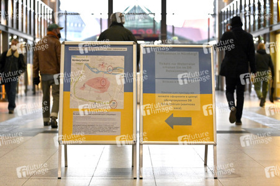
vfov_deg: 19.4
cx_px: 140
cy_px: 93
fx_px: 544
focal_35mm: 70
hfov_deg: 28.9
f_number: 2.8
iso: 2500
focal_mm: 70
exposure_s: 1/640
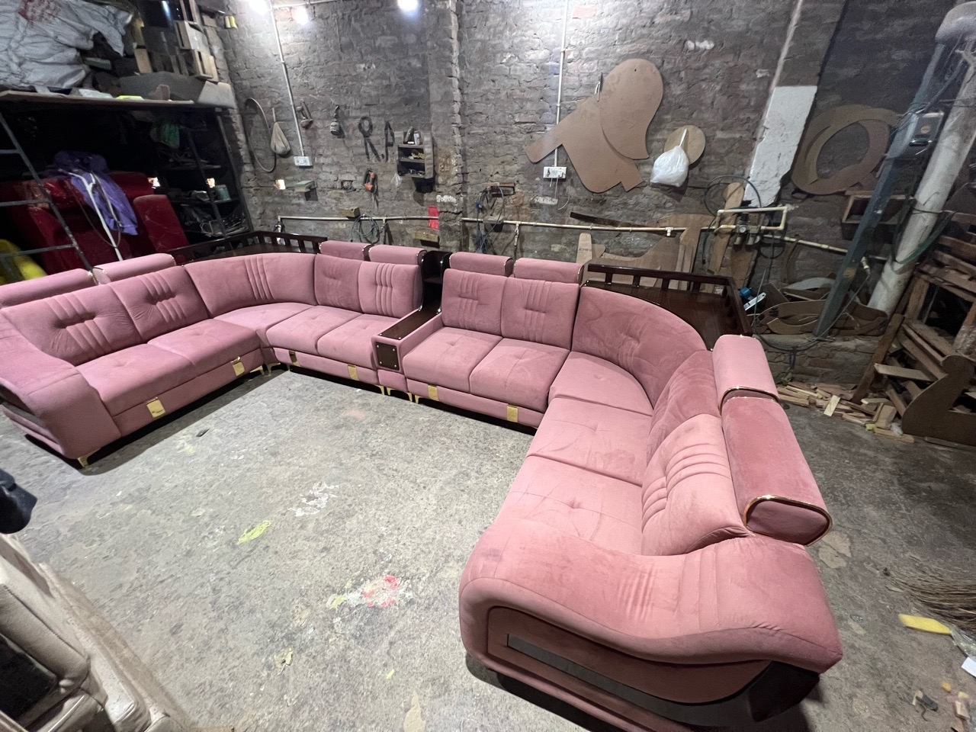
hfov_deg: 106.2
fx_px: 367
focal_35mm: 13
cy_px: 366
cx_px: 488
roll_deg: -0.8
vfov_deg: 89.9
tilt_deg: -30.1
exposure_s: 1/50
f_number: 1.8
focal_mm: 1.57
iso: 400
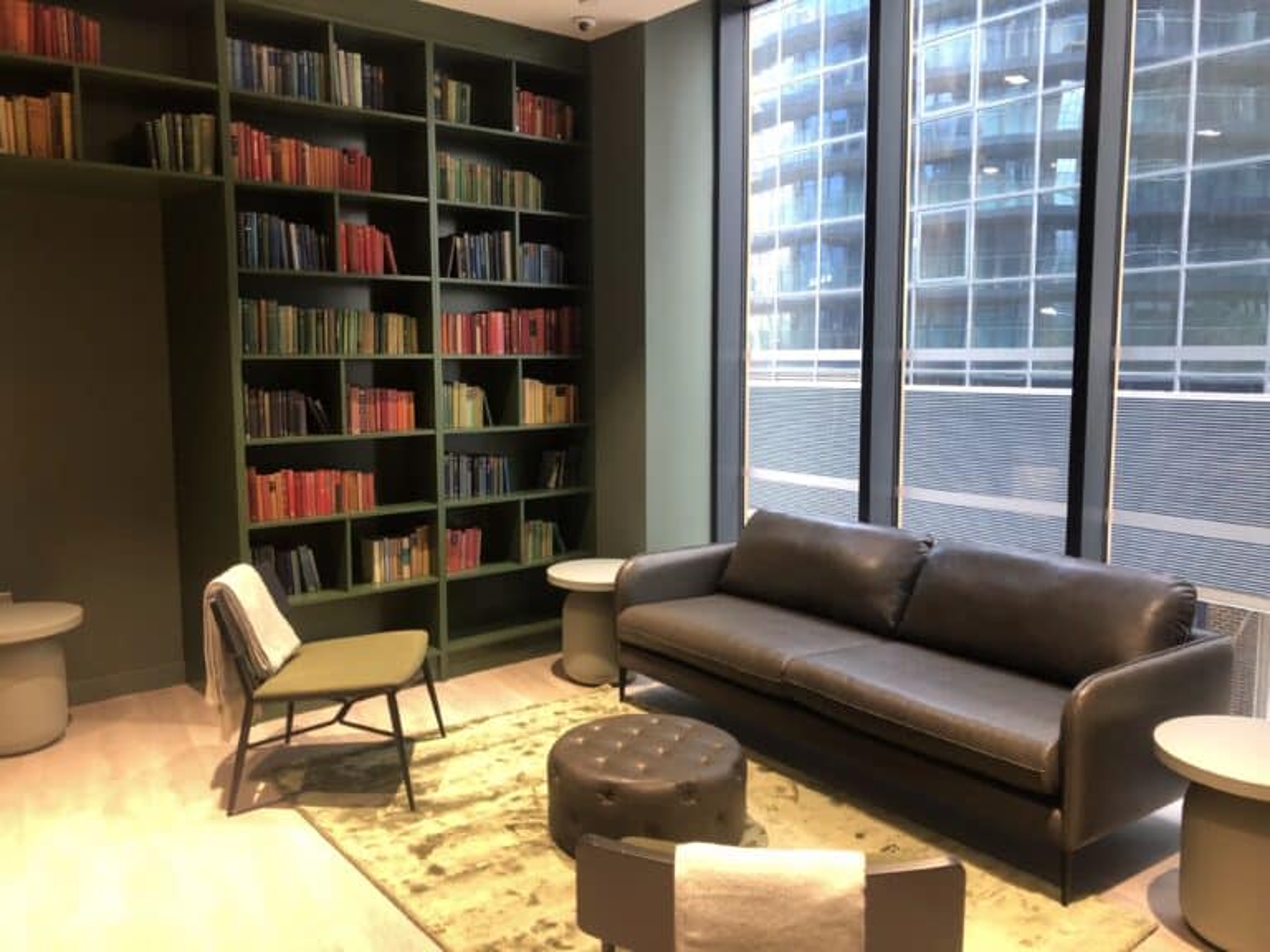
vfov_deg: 49.7
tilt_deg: -6.6
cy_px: 476
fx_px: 1027
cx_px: 635
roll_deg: +1.4
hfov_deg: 63.4
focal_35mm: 28
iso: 50
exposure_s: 1/17
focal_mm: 4
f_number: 1.8
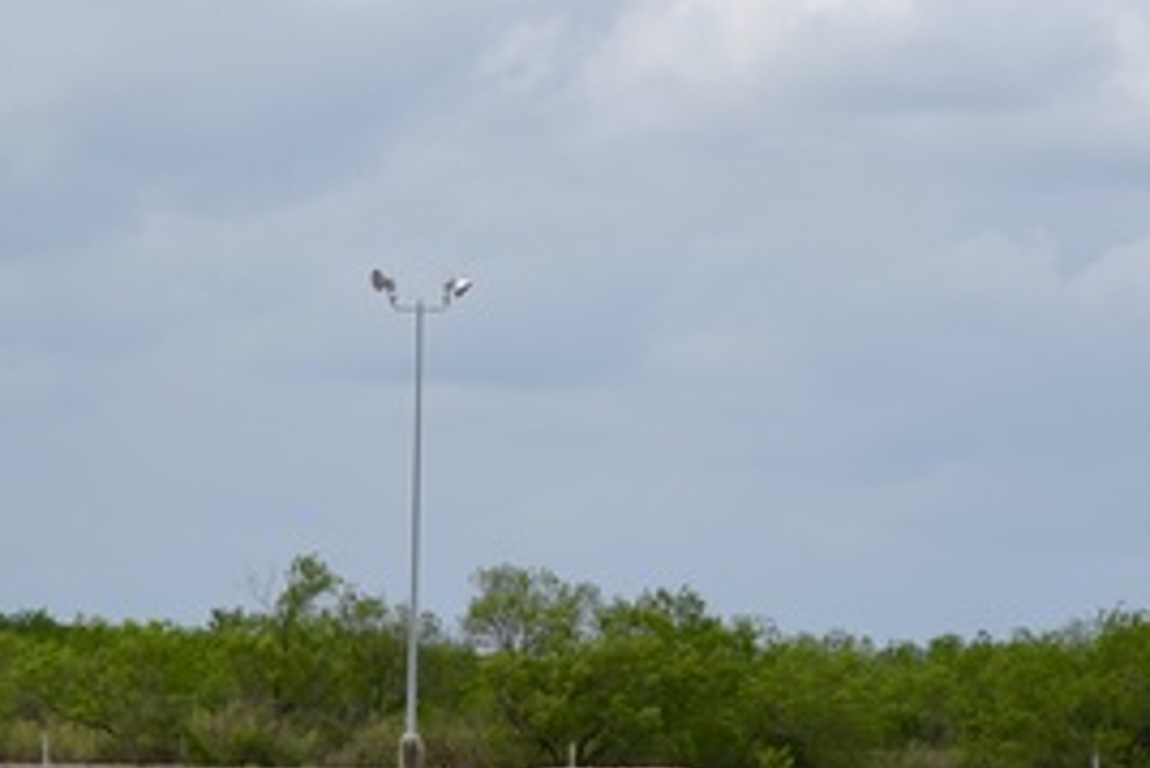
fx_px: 6302
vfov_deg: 7.0
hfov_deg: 10.4
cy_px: 659
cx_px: 940
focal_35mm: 197
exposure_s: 1/3200
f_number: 4
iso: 200
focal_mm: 55
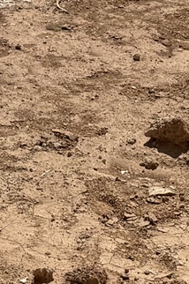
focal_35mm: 149
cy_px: -338
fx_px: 1176
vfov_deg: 11.9
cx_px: -135
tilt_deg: -3.9
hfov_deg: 8.9
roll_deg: -1.6
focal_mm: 6.76
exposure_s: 1/10417
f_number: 1.78
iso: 80
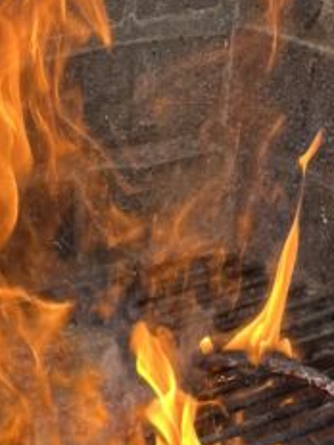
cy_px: 589
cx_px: -33
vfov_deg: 16.2
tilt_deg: -34.4
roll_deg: +3.4
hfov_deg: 12.7
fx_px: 1479
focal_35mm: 115
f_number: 1.6
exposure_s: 1/288
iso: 40
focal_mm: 5.1
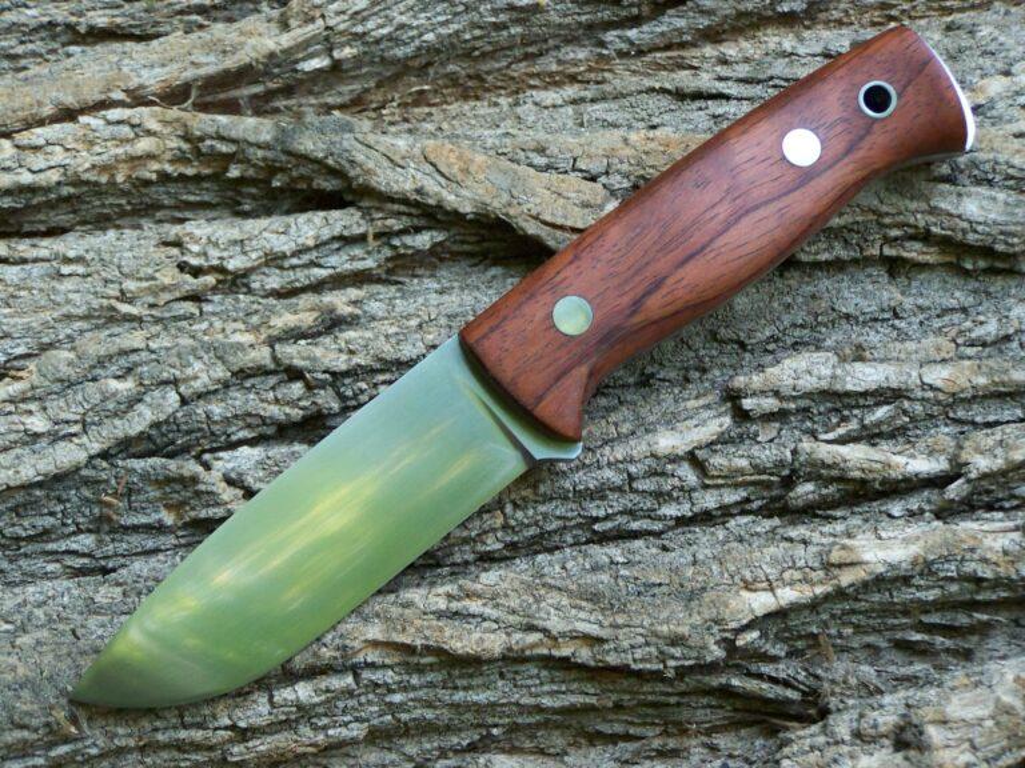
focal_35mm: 123
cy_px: 384
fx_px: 3642
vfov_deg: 12.0
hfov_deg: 16.0
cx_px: 512
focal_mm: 20.3
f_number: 3.2
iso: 200
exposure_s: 1/100
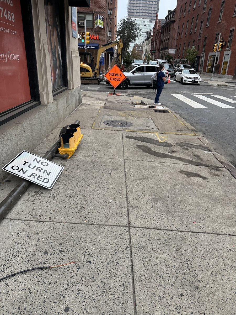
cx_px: 118
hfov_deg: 56.8
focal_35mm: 24
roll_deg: -1.0
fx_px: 218
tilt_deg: -25.0
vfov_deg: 71.6
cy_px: 158
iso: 80
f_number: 1.78
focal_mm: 6.86
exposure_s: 1/452
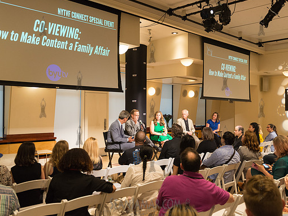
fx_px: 291
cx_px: 152
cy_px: 108
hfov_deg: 52.6
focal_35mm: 35
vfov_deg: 40.7
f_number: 4
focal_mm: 32
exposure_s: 1/125
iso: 2500
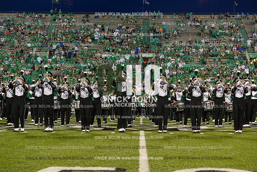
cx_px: 128
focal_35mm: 85
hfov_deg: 23.9
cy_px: 86
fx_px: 607
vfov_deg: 16.1
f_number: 4
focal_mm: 85
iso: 2500
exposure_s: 1/250
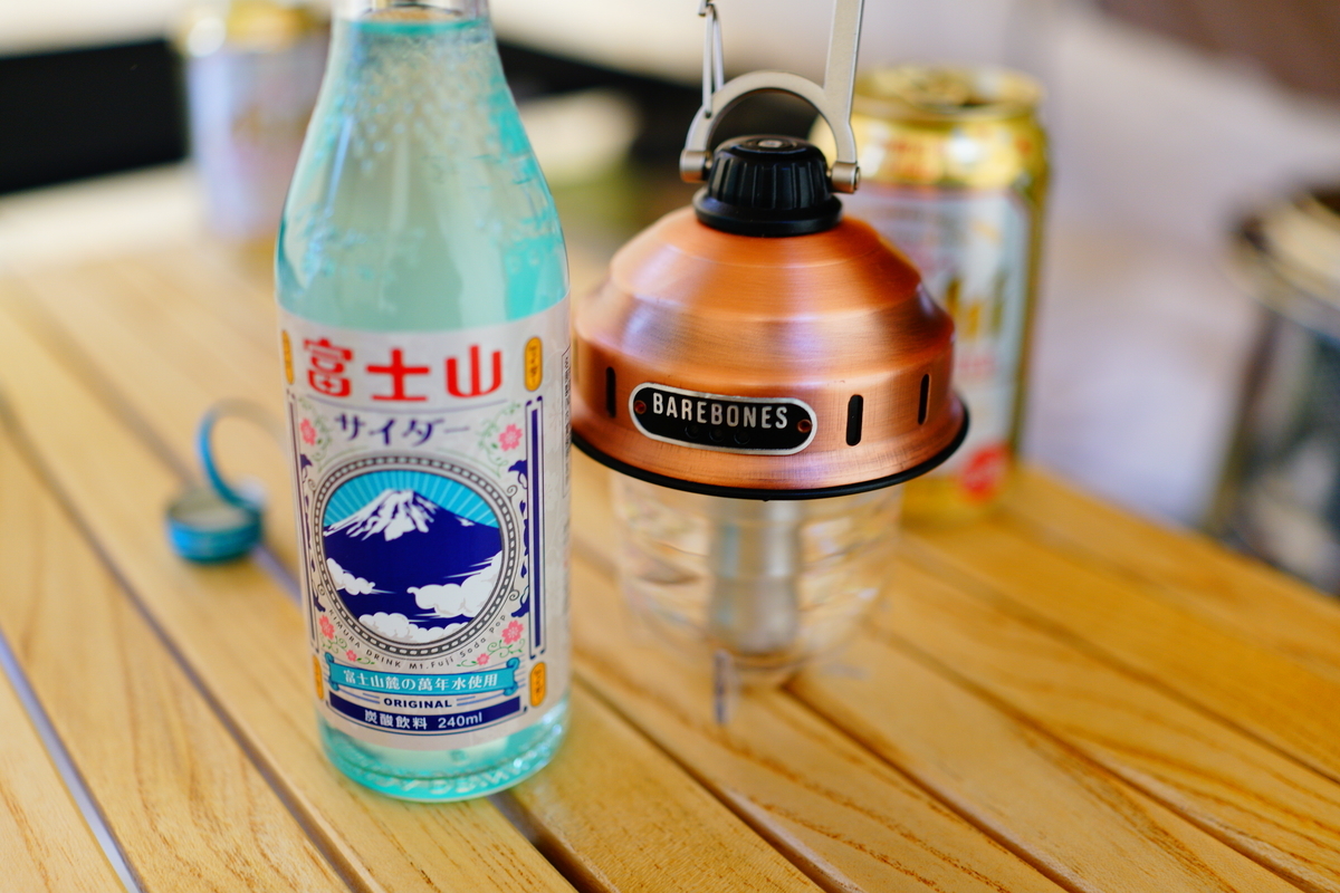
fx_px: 1303
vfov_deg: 37.9
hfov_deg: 54.4
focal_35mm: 35
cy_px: 446
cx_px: 670
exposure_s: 1/30
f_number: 2
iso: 500
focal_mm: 35
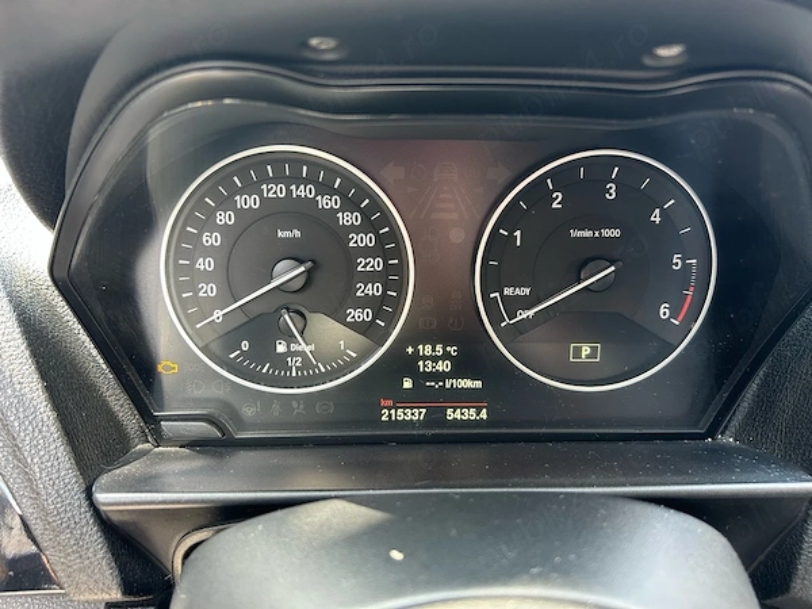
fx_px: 610
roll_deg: -1.8
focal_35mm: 26
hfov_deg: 67.3
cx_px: 406
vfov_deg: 53.1
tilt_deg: -29.3
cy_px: 304
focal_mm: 5.7
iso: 125
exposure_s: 1/60
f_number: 1.5
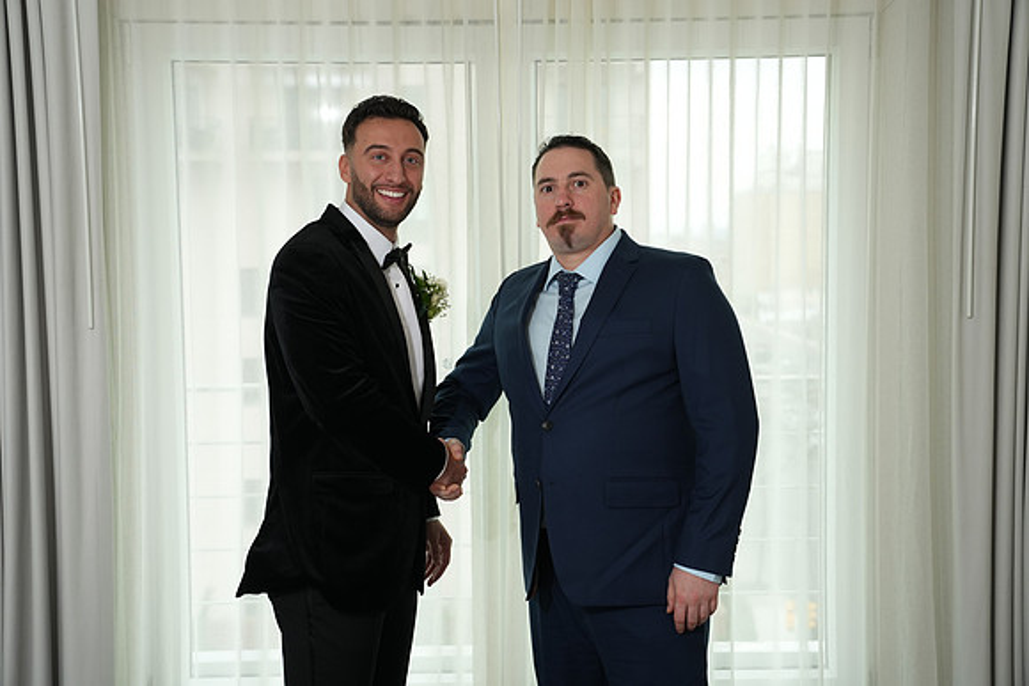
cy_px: 343
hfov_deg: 41.9
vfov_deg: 28.7
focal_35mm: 47
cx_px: 514
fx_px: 1344
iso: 640
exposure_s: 1/200
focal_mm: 47
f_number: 4
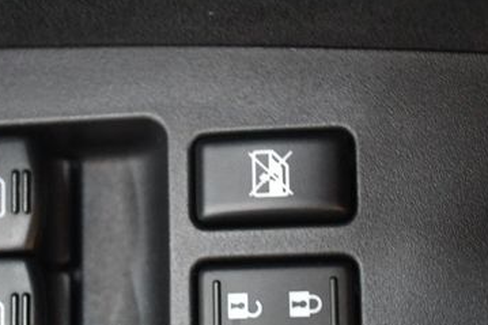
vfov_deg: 14.9
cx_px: 220
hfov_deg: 22.4
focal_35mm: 91
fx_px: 1233
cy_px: 276
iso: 8000
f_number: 5
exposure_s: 1/60
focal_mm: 34
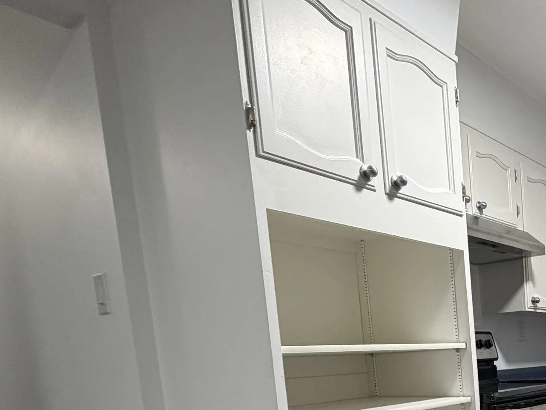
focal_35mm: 33
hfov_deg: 44.2
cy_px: 410
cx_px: 583
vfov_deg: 38.2
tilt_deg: -6.9
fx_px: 520
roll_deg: +3.6
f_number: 2.2
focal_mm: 2.22
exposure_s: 1/60
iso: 160
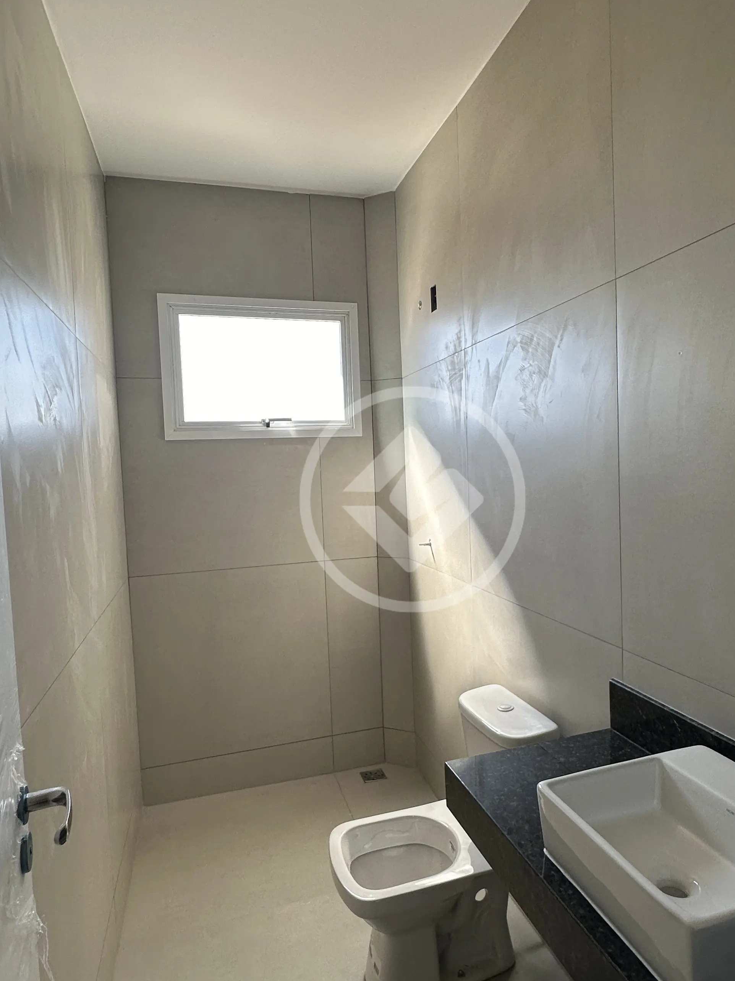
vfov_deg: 76.4
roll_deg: +1.7
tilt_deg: -3.0
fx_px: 623
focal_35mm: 22
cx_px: 413
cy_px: 499
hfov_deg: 60.9
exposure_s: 1/99
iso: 50
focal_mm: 2.22
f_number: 2.2
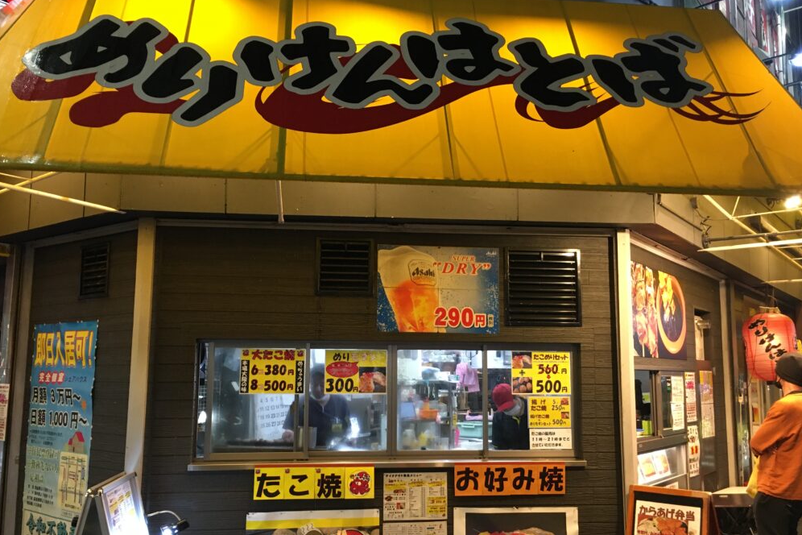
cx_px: 403
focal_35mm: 31
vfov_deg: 42.3
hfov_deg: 60.3
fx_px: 691
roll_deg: -0.8
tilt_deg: +6.0
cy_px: 298
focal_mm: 4.15
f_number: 2.2
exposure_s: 1/30
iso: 160
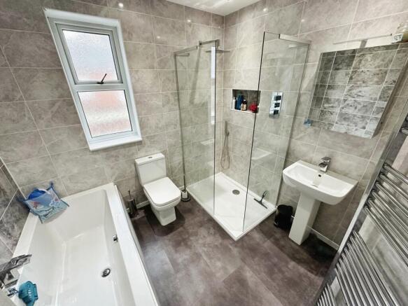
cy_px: 153
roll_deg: +1.6
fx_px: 165
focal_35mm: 14
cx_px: 204
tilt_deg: -24.9
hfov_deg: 102.1
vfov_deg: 85.7
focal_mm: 2.22
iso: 250
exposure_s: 1/100
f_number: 2.2
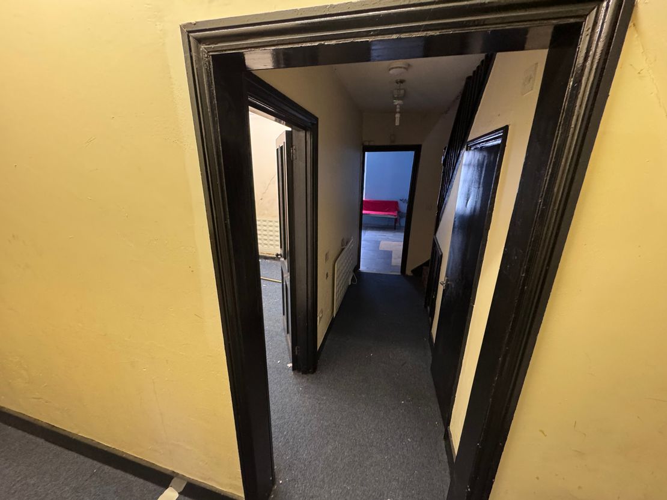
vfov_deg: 85.7
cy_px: 250
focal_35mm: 14
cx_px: 334
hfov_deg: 102.1
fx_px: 270
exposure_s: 1/50
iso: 400
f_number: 2.2
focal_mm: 2.22
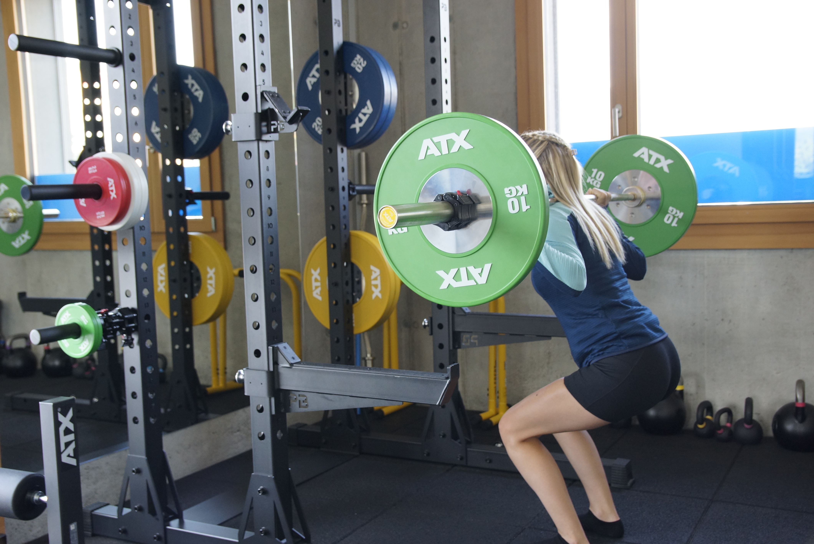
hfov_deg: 53.1
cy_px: 272
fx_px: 814
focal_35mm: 36
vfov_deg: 36.9
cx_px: 407
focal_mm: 24
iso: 500
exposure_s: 1/60
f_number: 4
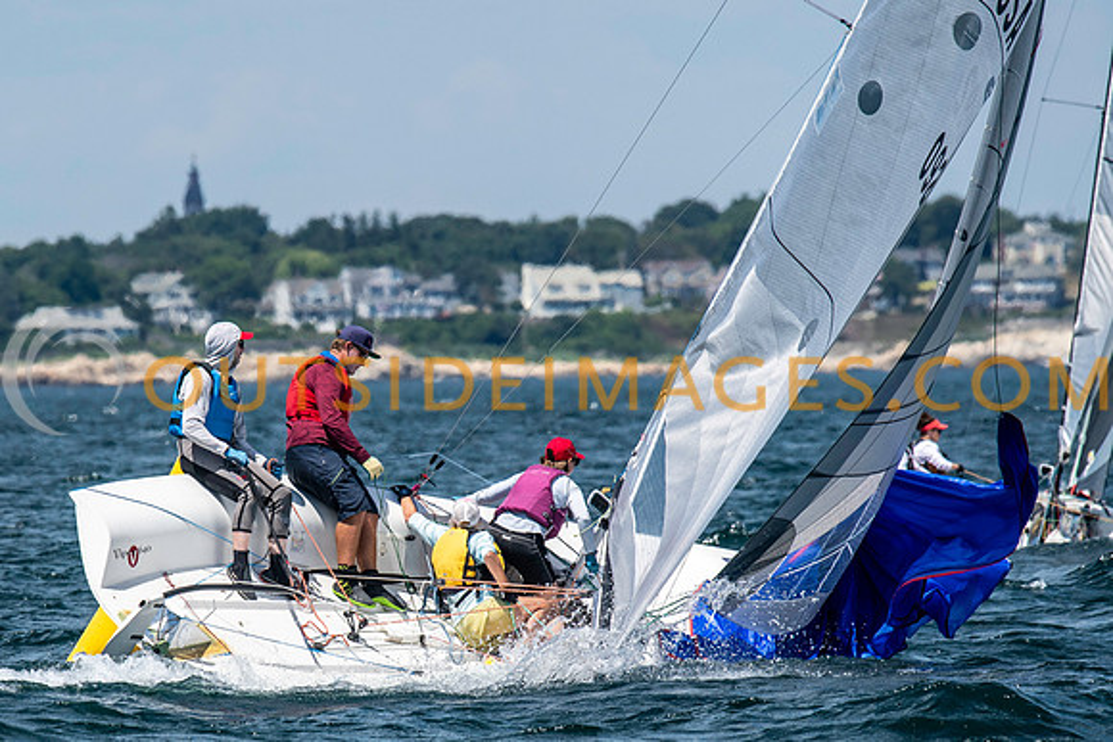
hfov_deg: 3.4
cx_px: 370
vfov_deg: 2.3
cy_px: 496
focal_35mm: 601
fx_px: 18586
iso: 320
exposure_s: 1/2500
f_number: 5.6
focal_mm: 300
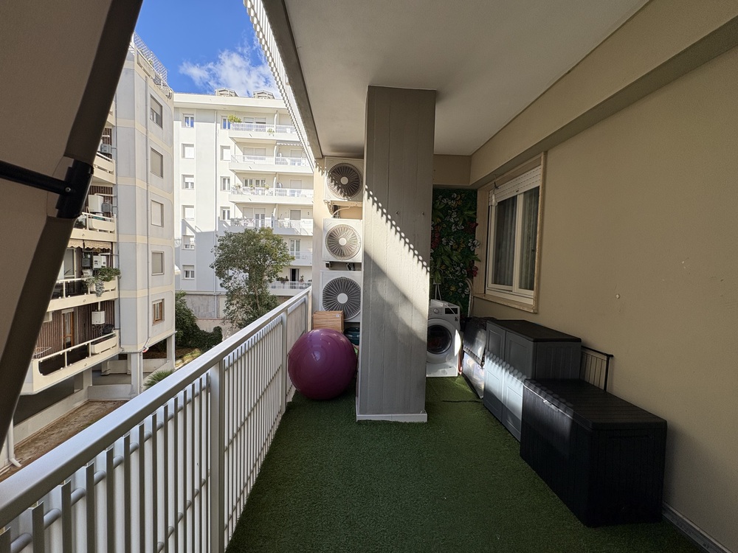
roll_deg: -1.1
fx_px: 298
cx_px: 369
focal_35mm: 14
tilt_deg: -2.4
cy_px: 276
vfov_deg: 85.7
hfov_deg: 102.1
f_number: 2.2
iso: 64
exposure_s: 1/591
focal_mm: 2.22
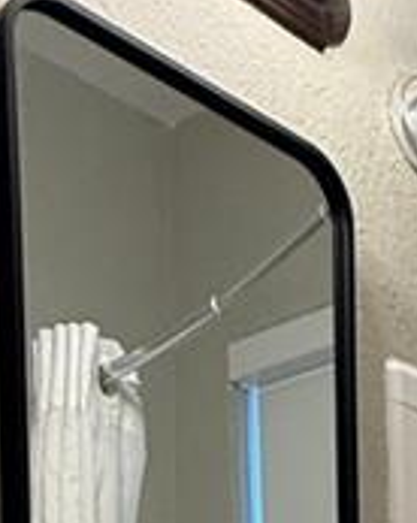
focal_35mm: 95
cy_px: 1055
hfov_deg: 14.9
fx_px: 1468
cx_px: 641
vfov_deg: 15.8
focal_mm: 2.22
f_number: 2.2
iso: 200
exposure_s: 1/120
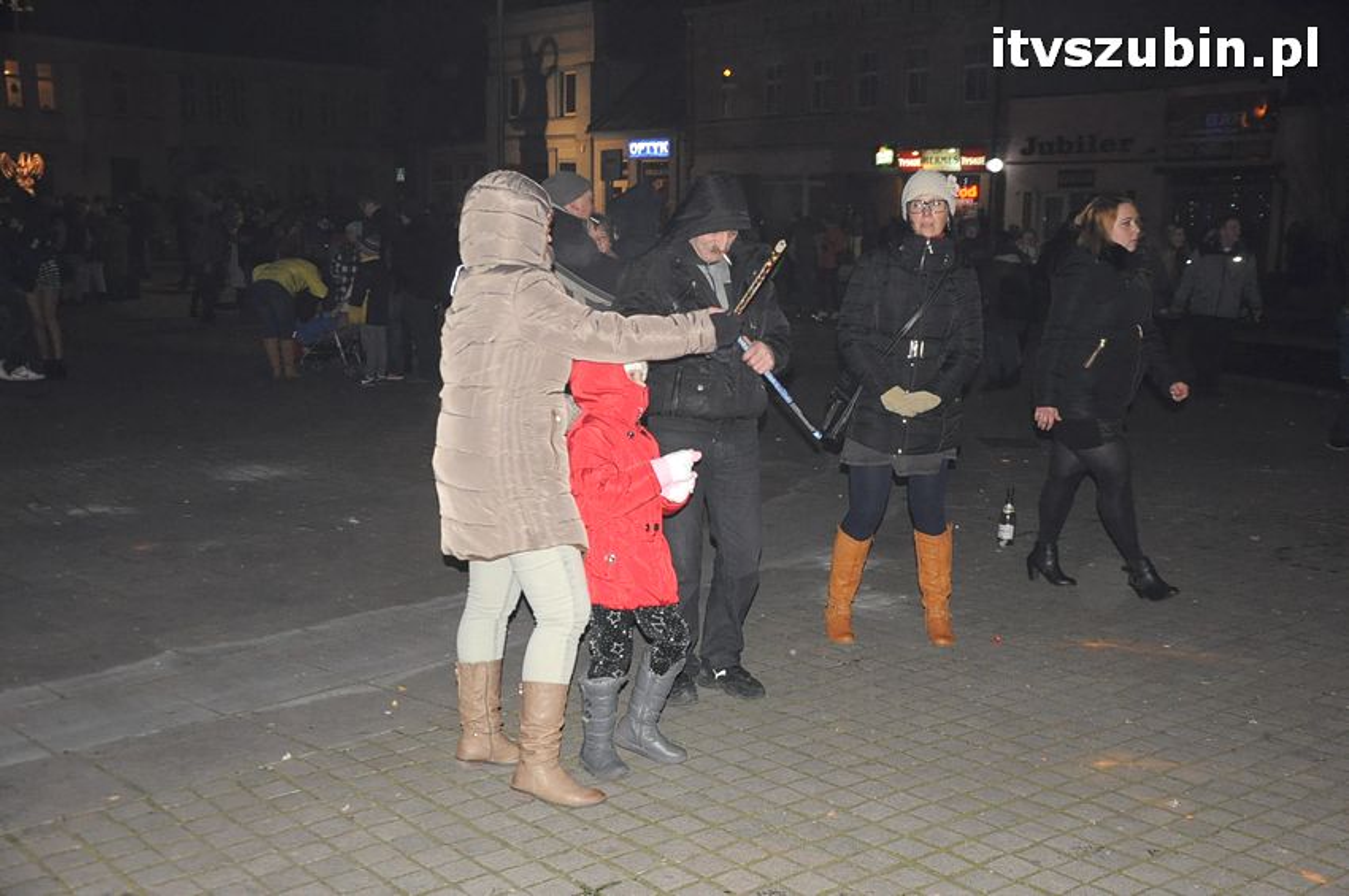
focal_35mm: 39
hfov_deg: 49.6
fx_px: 1460
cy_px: 448
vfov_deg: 34.1
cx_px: 674
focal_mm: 26
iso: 1600
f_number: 5
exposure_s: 1/60
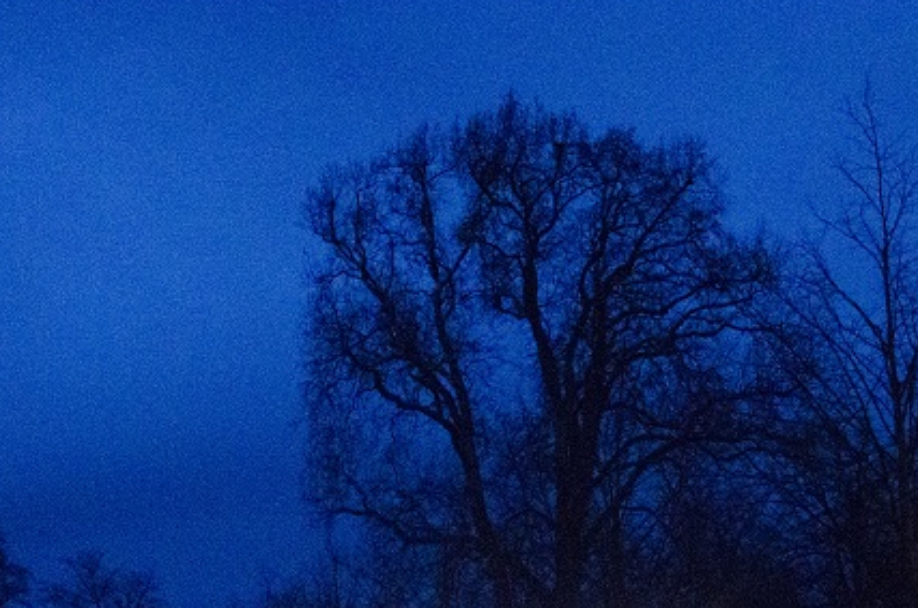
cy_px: 698
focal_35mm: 115
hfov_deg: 17.7
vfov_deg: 11.7
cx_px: 692
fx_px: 2927
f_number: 4.2
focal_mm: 32
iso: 800
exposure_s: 1/100
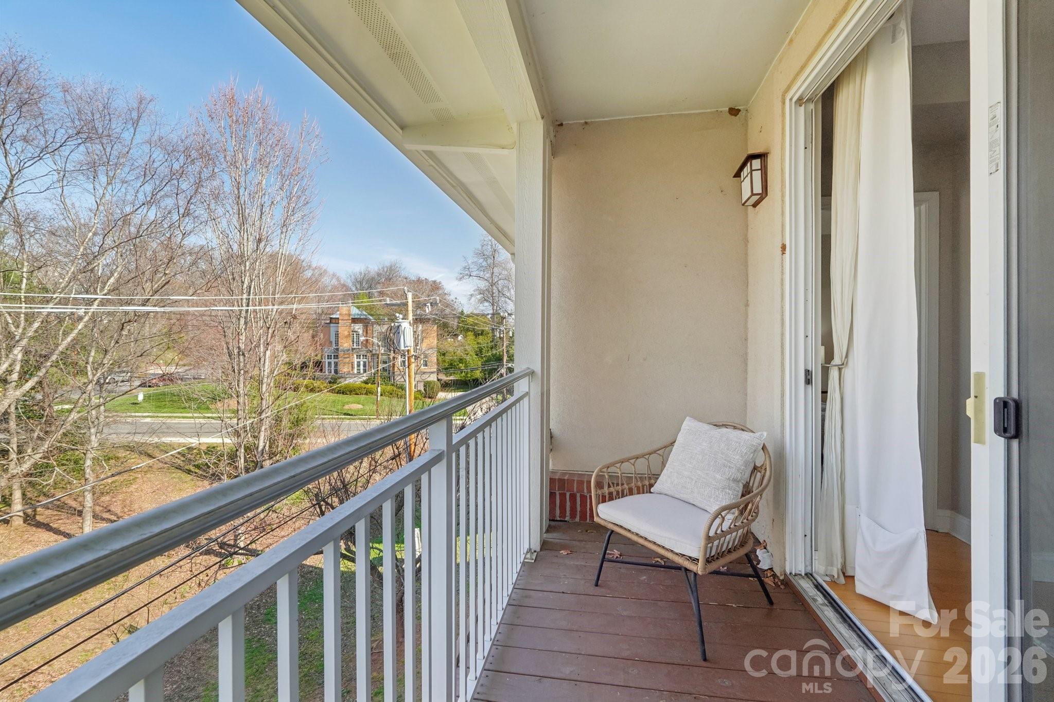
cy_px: 351
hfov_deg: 100.4
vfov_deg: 77.3
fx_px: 439
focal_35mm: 15
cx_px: 527
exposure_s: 1/30
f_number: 8
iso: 125
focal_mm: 10
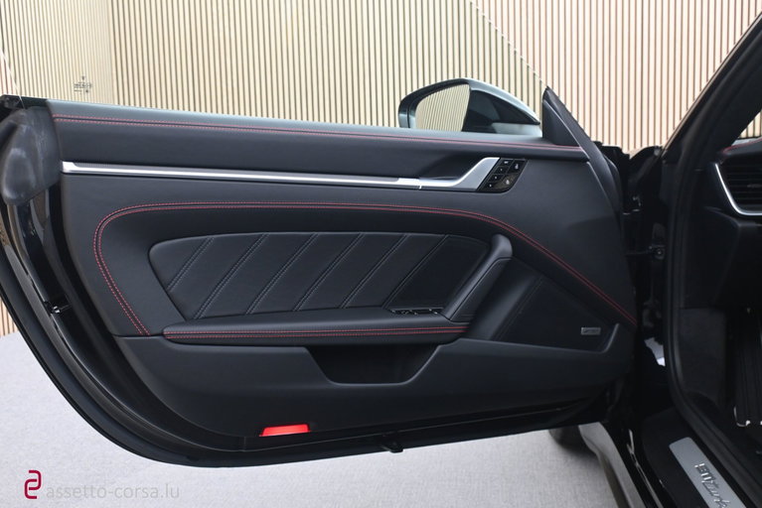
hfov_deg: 56.1
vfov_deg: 39.2
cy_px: 254
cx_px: 381
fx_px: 715
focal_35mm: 34
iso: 1400
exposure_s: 1/40
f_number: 4
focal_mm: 22.5
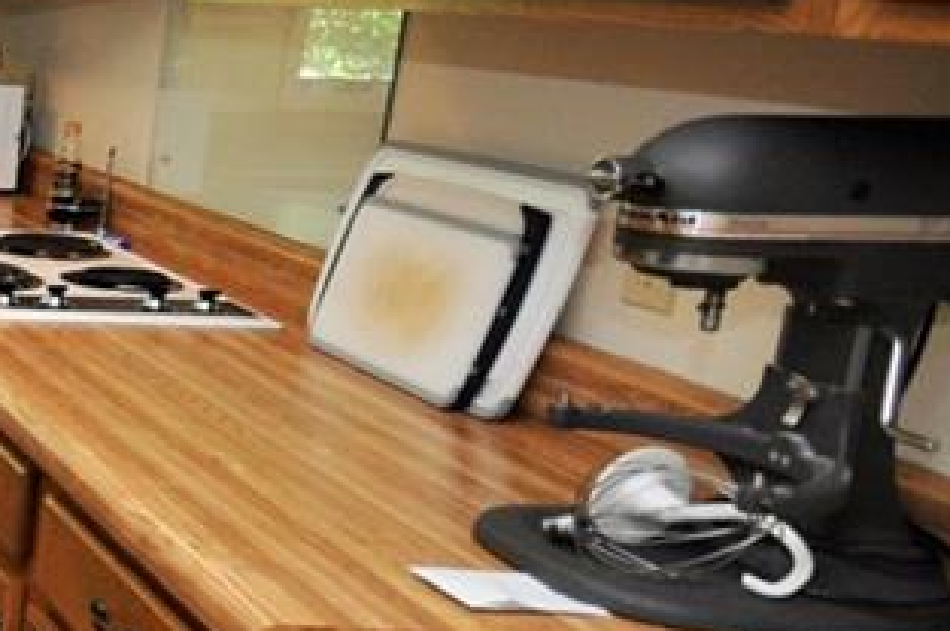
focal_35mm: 49
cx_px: -598
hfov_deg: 25.3
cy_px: 268
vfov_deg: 27.4
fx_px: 1292
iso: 800
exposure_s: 1/60
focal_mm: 10
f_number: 4
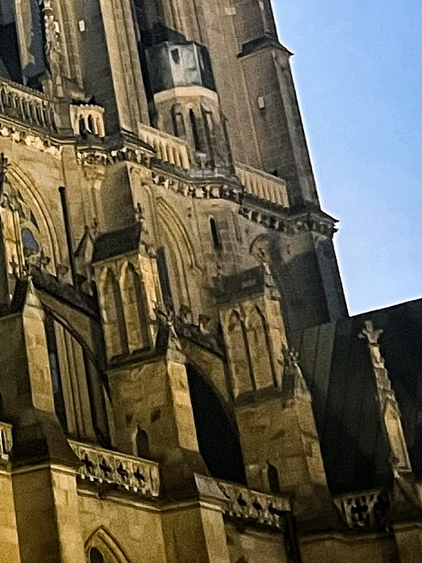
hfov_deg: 11.8
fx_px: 1804
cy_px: -128
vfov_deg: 16.9
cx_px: -460
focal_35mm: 111
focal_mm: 5.7
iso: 640
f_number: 1.5
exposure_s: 1/33
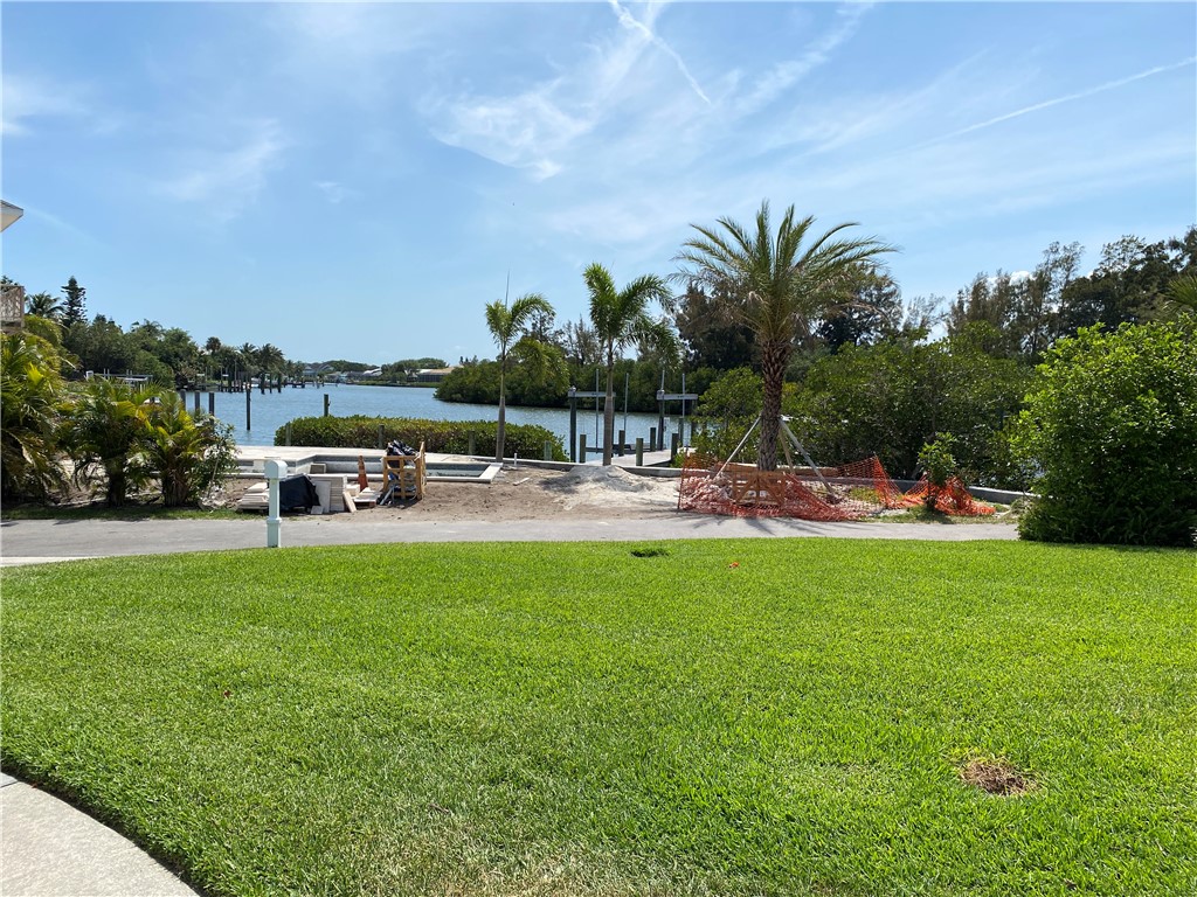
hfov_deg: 67.3
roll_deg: -1.0
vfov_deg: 53.1
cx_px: 598
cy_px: 448
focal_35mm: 26
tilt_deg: -4.8
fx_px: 899
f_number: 1.8
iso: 32
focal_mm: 4.25
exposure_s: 1/4115
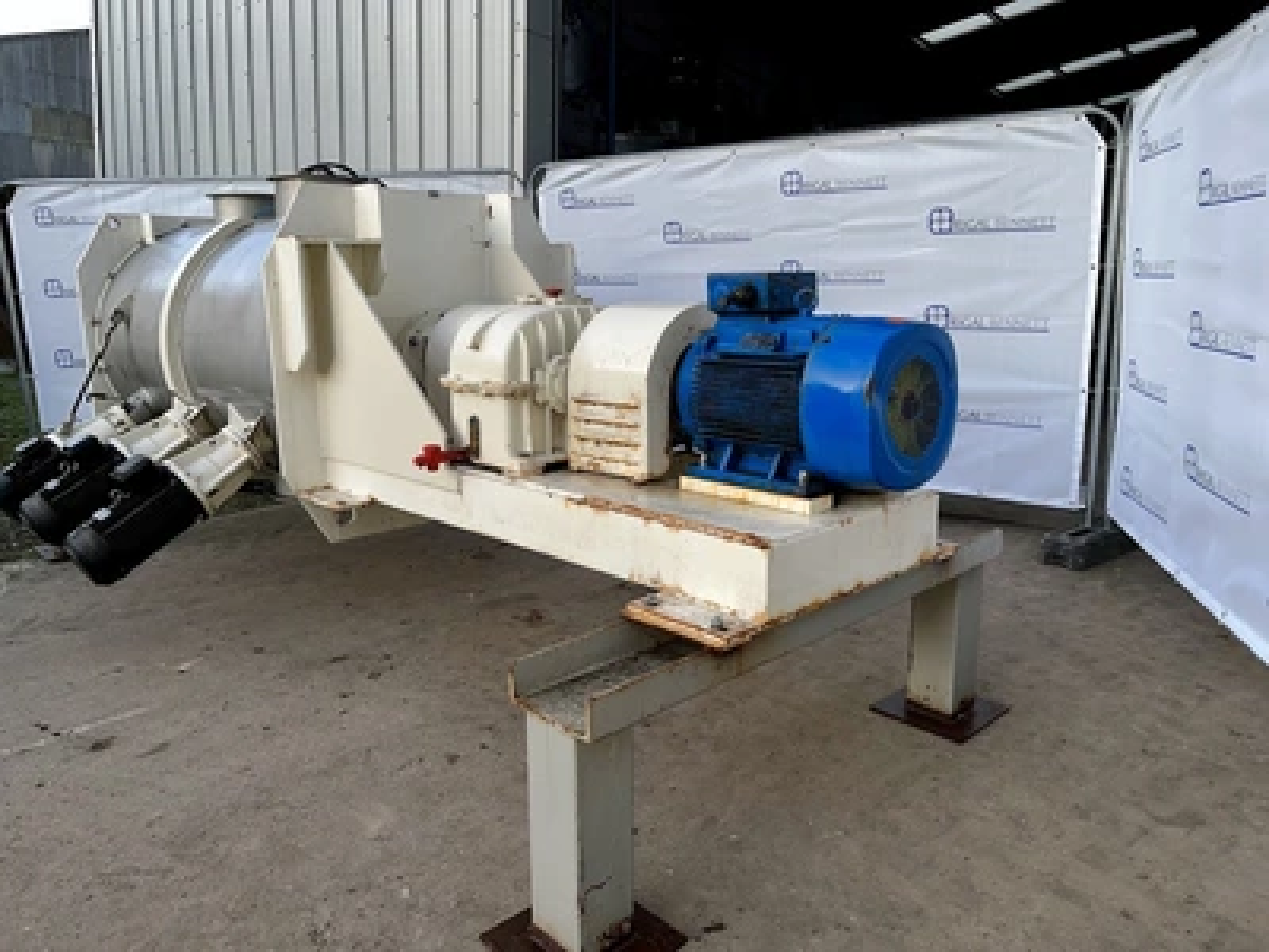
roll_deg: -1.0
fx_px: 953
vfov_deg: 53.1
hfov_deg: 67.3
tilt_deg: -9.2
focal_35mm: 26
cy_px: 476
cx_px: 634
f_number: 1.6
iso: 50
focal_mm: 5.1
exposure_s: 1/27
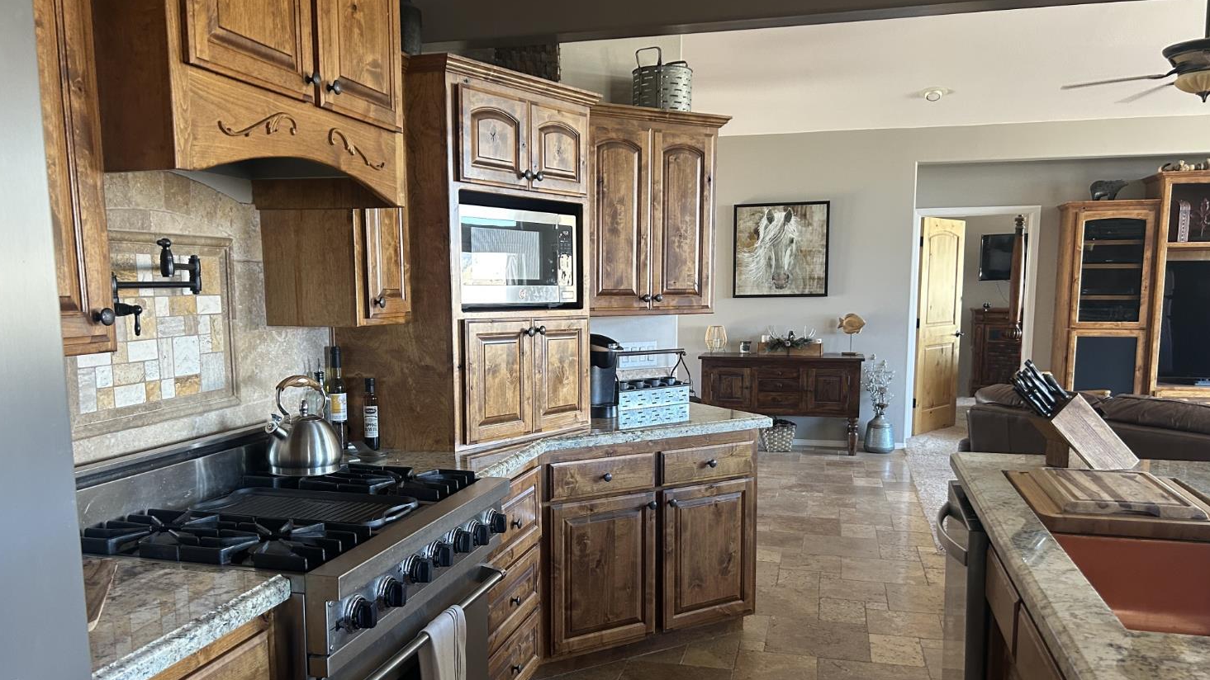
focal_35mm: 29
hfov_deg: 66.1
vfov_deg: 40.0
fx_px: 930
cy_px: 406
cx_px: 597
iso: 160
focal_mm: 5.7
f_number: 1.5
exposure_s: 1/60
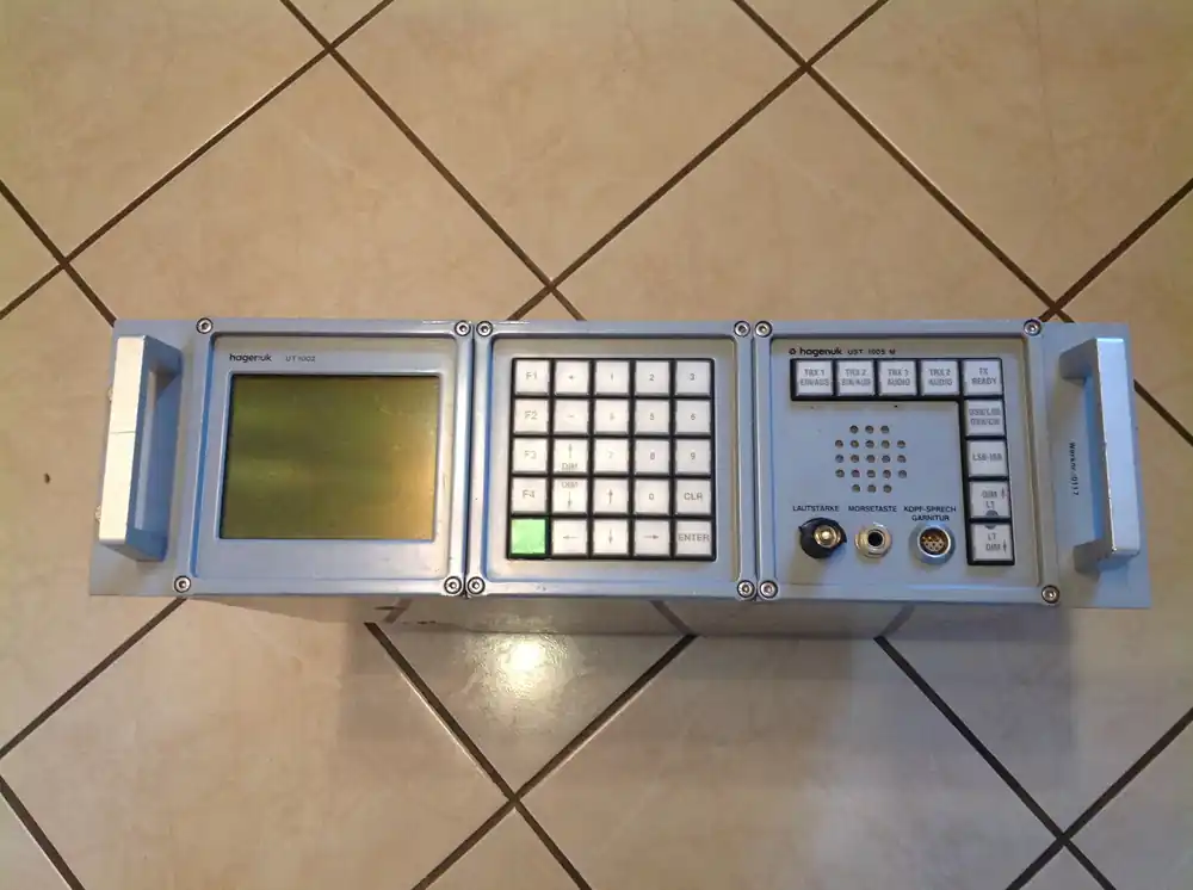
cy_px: 445
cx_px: 596
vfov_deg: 40.6
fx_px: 1204
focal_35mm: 35
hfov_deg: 52.7
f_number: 2.4
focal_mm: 4.28
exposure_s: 1/15
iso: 160
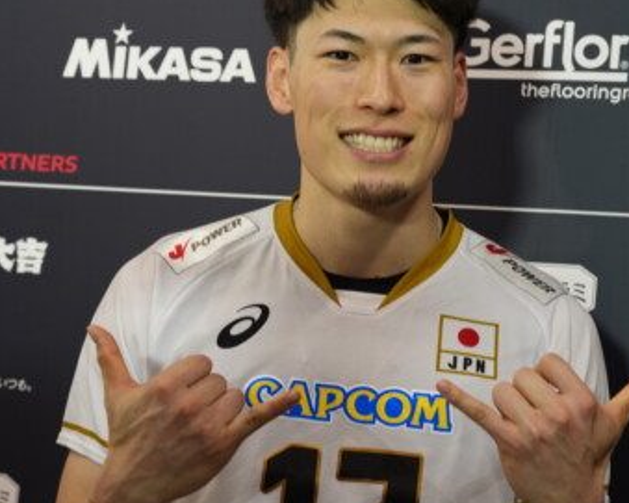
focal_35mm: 93
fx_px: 1731
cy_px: 226
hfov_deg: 20.5
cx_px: 412
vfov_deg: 16.5
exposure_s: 1/80
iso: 1600
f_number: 7.1
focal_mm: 70
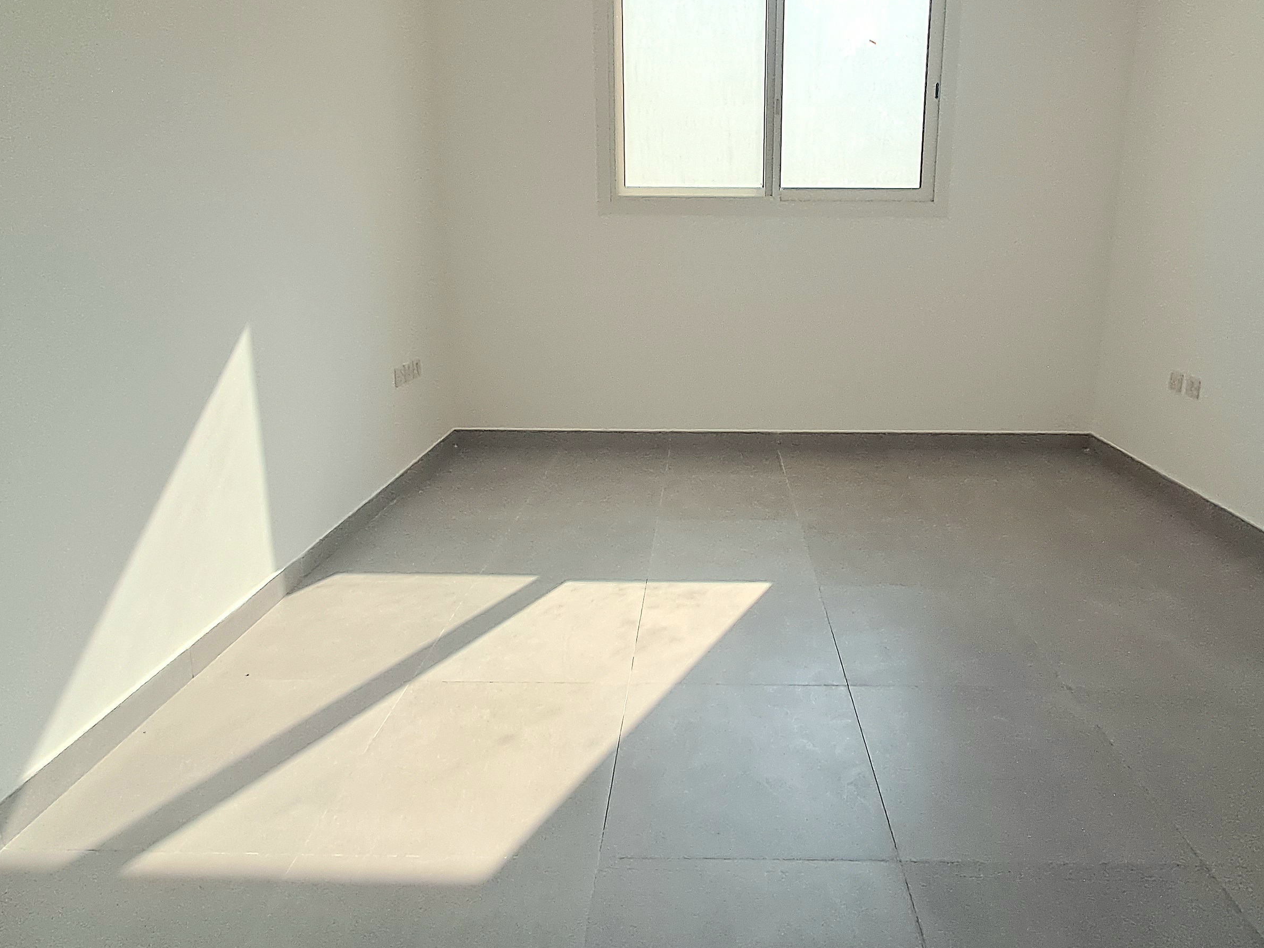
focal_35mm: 22
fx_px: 803
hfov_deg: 76.1
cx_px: 702
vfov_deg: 60.5
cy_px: 375
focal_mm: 1.64
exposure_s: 1/40
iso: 40
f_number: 2.2
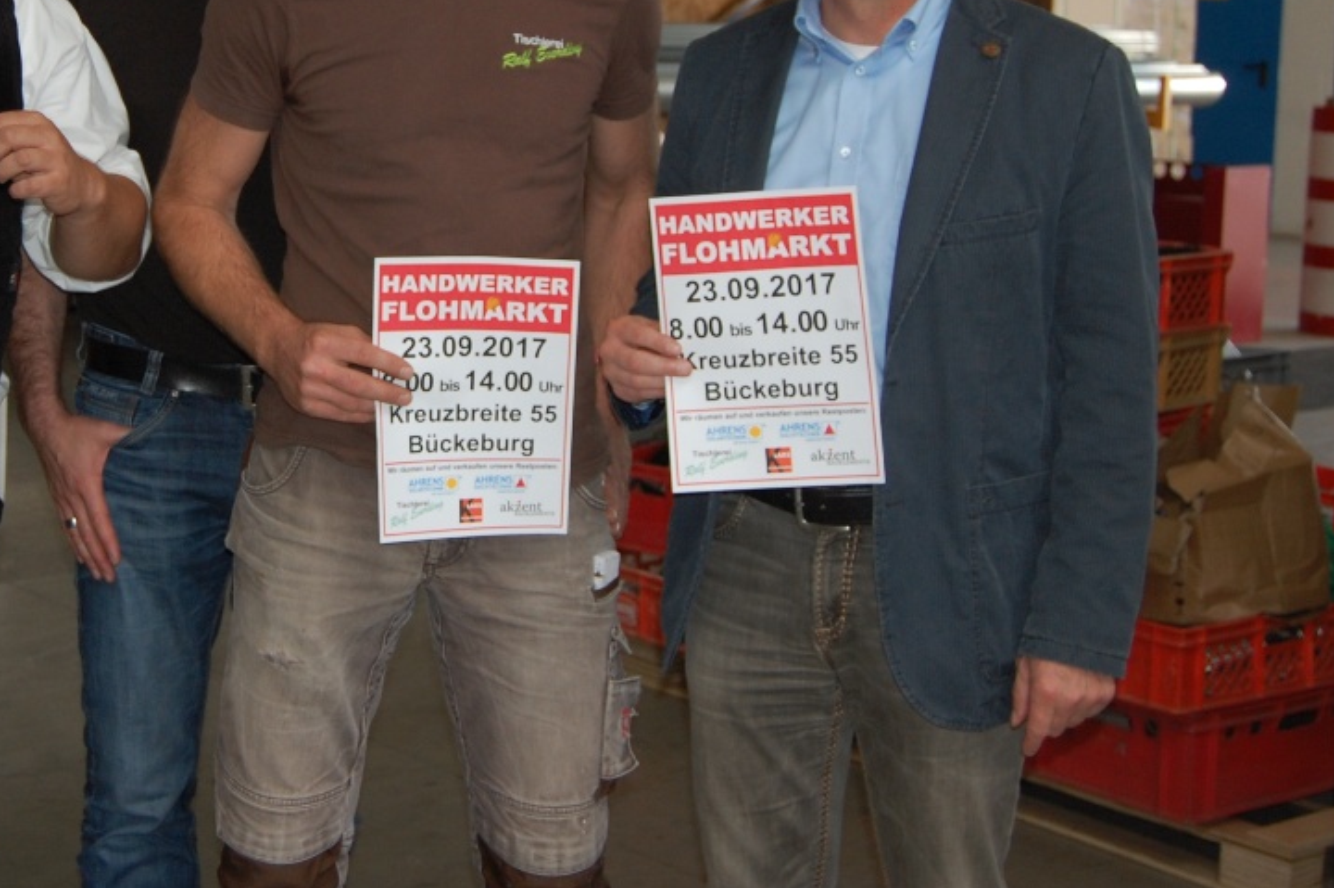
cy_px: 211
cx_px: 269
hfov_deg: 28.3
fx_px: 2592
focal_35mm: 70
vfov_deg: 19.3
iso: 400
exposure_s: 1/60
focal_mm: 28
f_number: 4.2
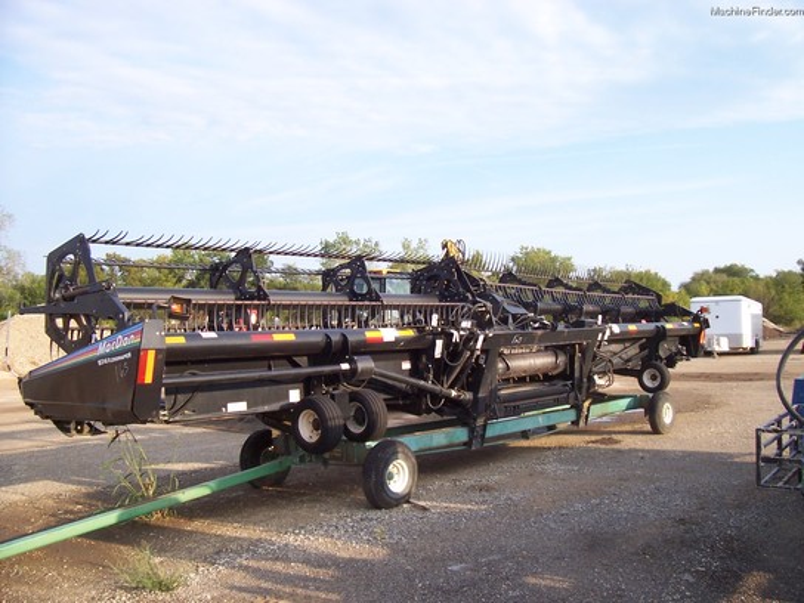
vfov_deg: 41.8
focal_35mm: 34
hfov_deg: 54.0
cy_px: 302
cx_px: 402
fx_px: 790
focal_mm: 5.6
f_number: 2.7
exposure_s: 1/350
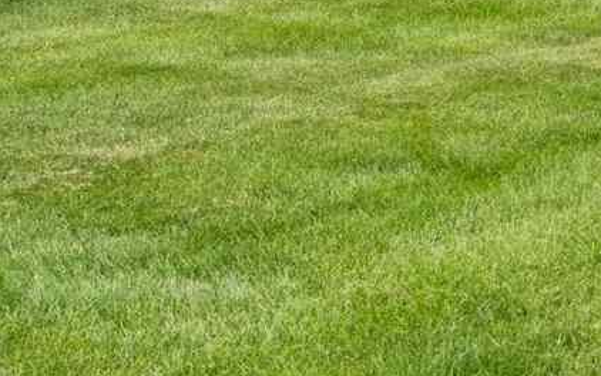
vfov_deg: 9.6
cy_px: -282
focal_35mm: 130
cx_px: 1594
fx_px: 2137
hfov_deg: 11.8
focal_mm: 17.6
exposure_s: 1/80
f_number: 13
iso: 400
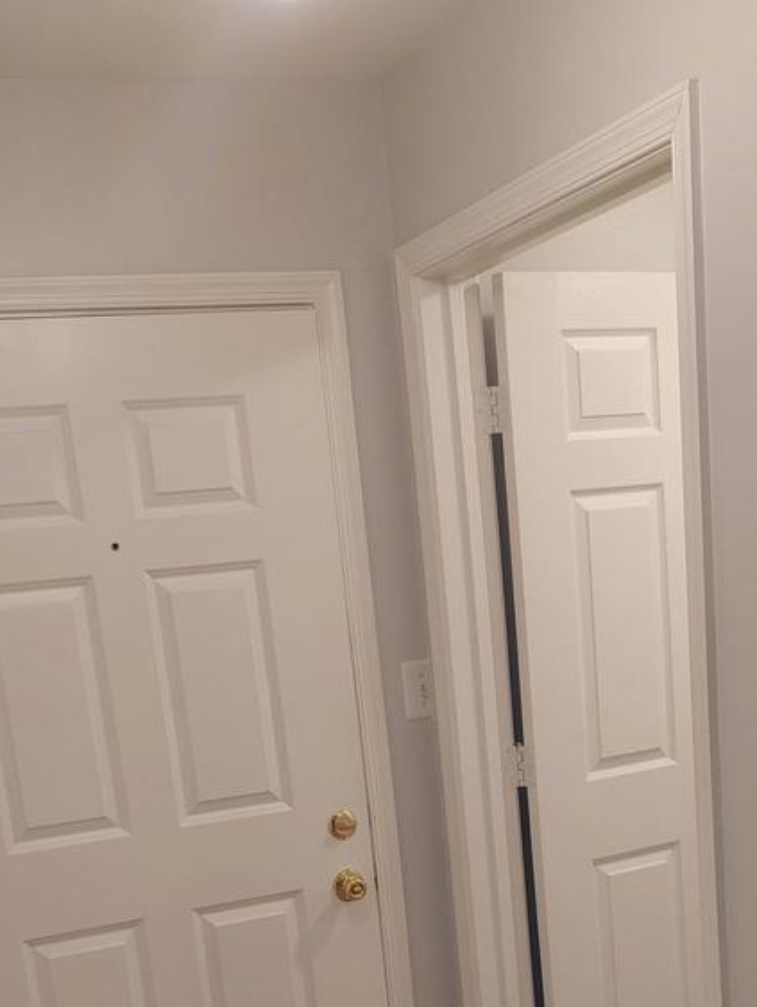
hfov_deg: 31.5
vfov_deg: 38.7
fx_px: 1340
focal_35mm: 46
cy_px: 880
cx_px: 390
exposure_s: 1/60
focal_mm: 5.23
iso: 160
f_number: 1.8
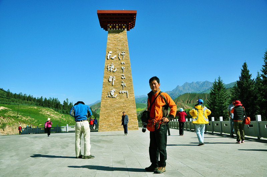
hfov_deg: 57.3
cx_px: 134
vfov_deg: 39.9
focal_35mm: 33
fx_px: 244
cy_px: 88
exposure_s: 1/1600
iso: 200
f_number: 5.6
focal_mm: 22
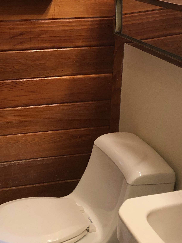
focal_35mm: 69
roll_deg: -0.2
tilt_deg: -15.7
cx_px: 30
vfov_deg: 27.9
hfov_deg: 21.0
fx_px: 484
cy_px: 75
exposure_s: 1/15
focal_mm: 4
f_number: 1.8
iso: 80
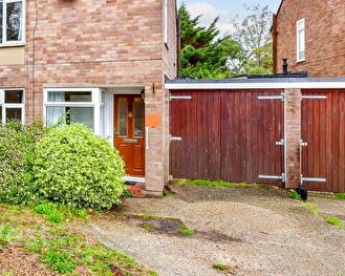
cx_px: 46
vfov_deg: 44.2
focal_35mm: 32
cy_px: 67
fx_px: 327
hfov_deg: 50.5
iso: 500
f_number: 8
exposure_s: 1/160
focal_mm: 11
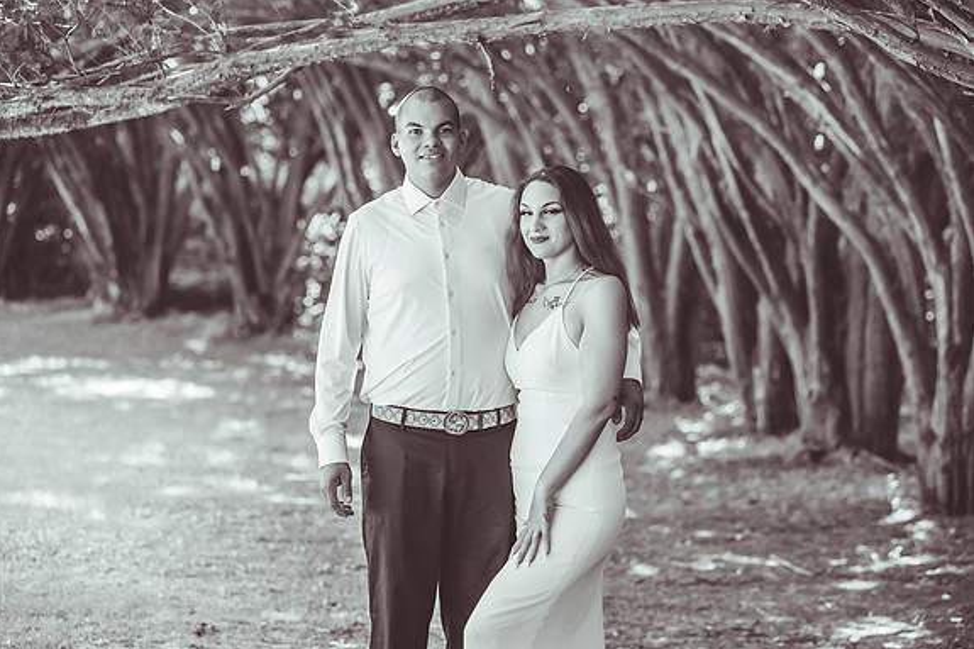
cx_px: 516
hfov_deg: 17.4
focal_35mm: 118
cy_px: 325
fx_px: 3191
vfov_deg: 11.6
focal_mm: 110
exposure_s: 1/320
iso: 1600
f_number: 3.5
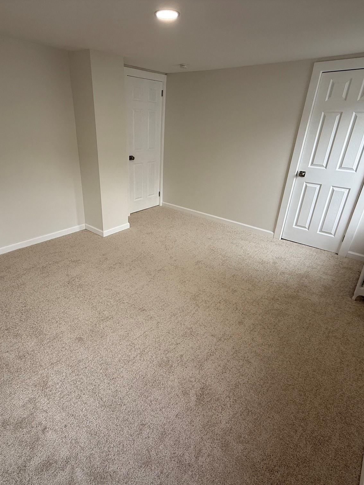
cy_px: 245
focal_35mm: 19
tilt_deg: -23.9
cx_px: 164
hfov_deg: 68.5
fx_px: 266
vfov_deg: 84.7
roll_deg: -2.0
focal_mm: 2.22
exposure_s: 1/99
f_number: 2.2
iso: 64
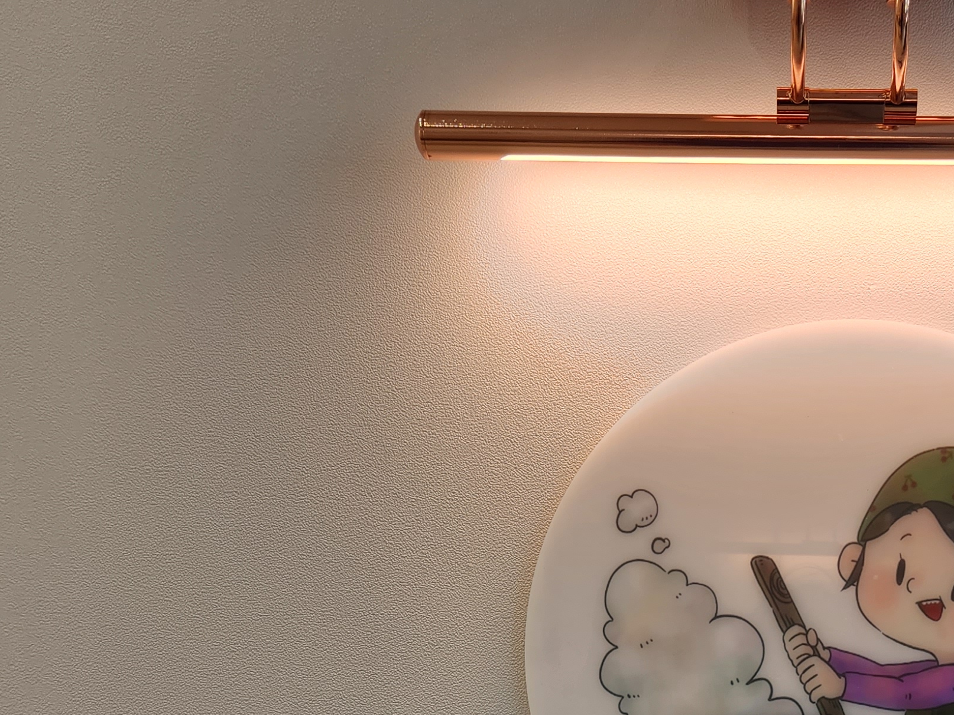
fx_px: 1571
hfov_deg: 32.5
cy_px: 790
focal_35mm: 57
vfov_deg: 24.0
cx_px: 809
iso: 32
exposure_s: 1/120
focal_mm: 5.4
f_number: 1.8
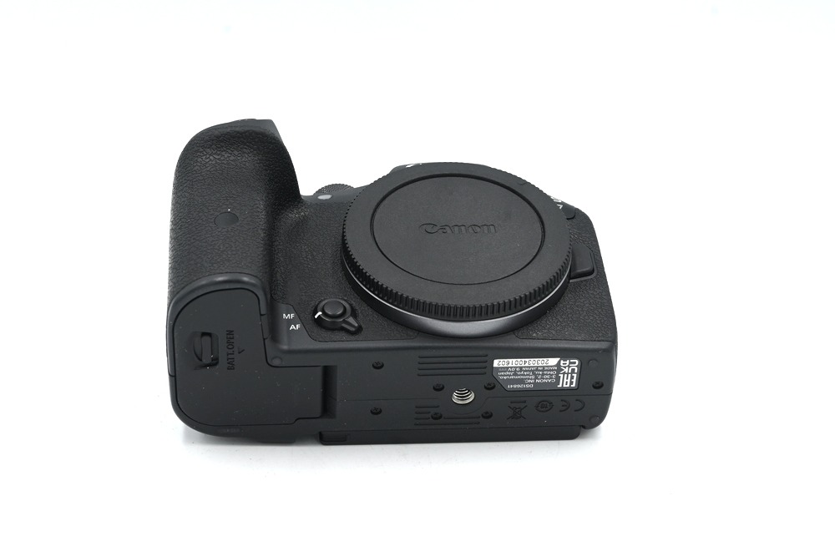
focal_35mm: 75
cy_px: 278
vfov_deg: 18.2
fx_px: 1740
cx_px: 418
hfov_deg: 27.0
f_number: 10
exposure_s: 1/80
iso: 200
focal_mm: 50
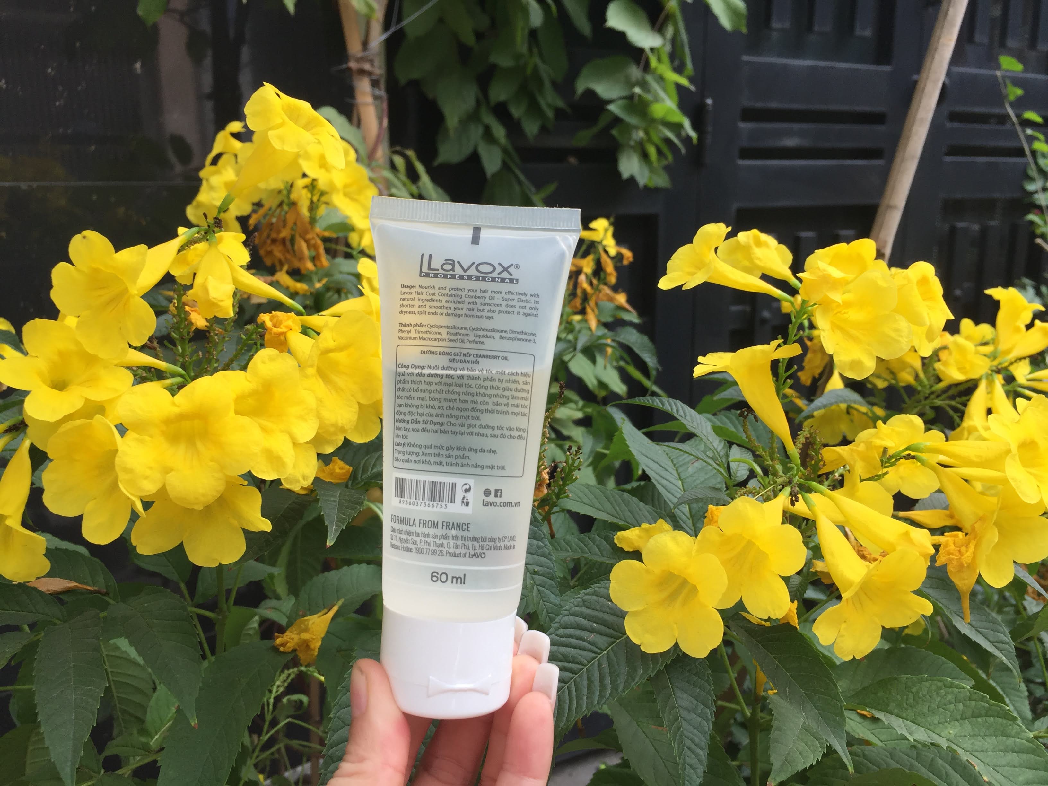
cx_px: 524
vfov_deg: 48.2
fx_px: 878
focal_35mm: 29
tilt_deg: -9.4
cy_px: 393
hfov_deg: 61.7
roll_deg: -1.2
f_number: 2.2
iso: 32
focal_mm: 4.15
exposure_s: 1/253
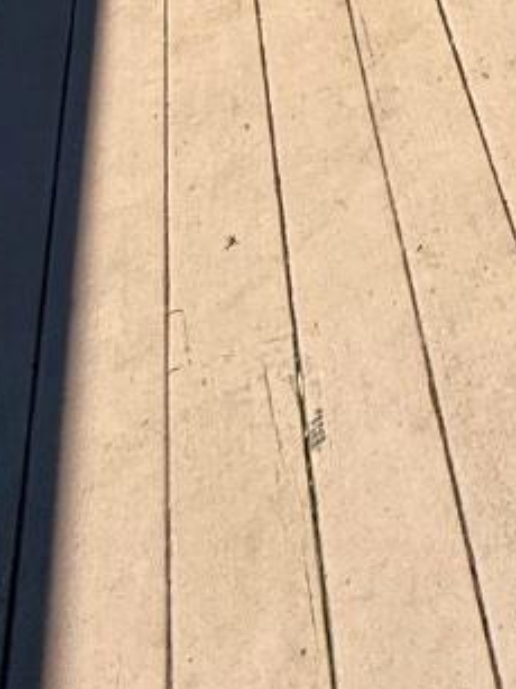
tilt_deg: +2.4
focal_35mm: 70
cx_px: 687
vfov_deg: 16.1
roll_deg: +0.2
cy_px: -880
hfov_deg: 19.3
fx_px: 1392
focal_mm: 2.22
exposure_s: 1/2410
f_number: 2.2
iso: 50
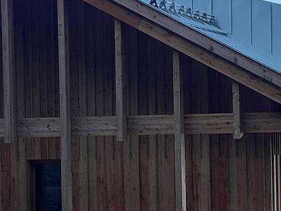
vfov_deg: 9.4
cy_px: 125
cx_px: 239
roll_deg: +1.7
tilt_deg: +0.1
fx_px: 1283
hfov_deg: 12.4
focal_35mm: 158
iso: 32
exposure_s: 1/226
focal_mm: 9
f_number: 2.8
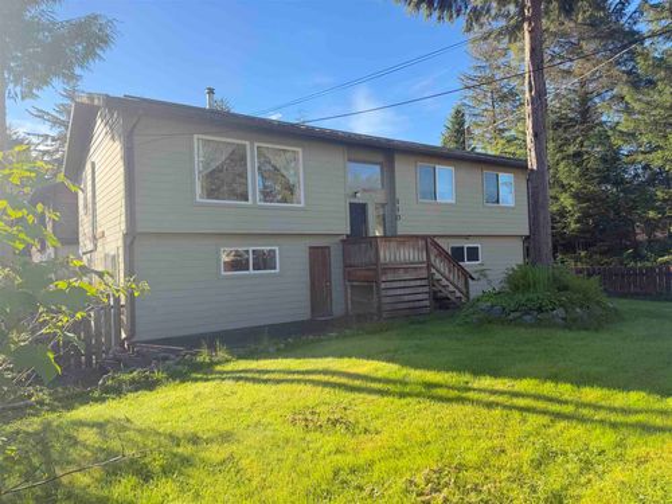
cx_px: 336
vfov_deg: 56.8
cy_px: 252
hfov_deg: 71.6
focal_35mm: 24
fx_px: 466
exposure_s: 1/1949
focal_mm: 6.76
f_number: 1.78
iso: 80
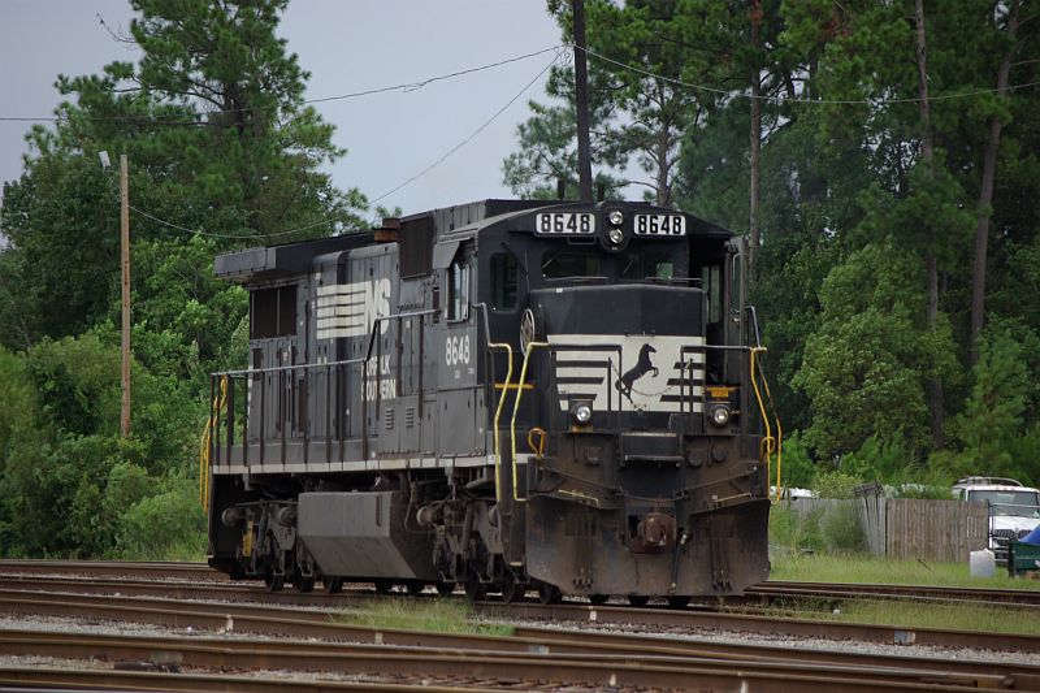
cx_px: 520
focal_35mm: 270
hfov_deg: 7.6
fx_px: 7798
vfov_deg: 5.1
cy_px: 346
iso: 100
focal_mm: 180
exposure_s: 1/180
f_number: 5.6
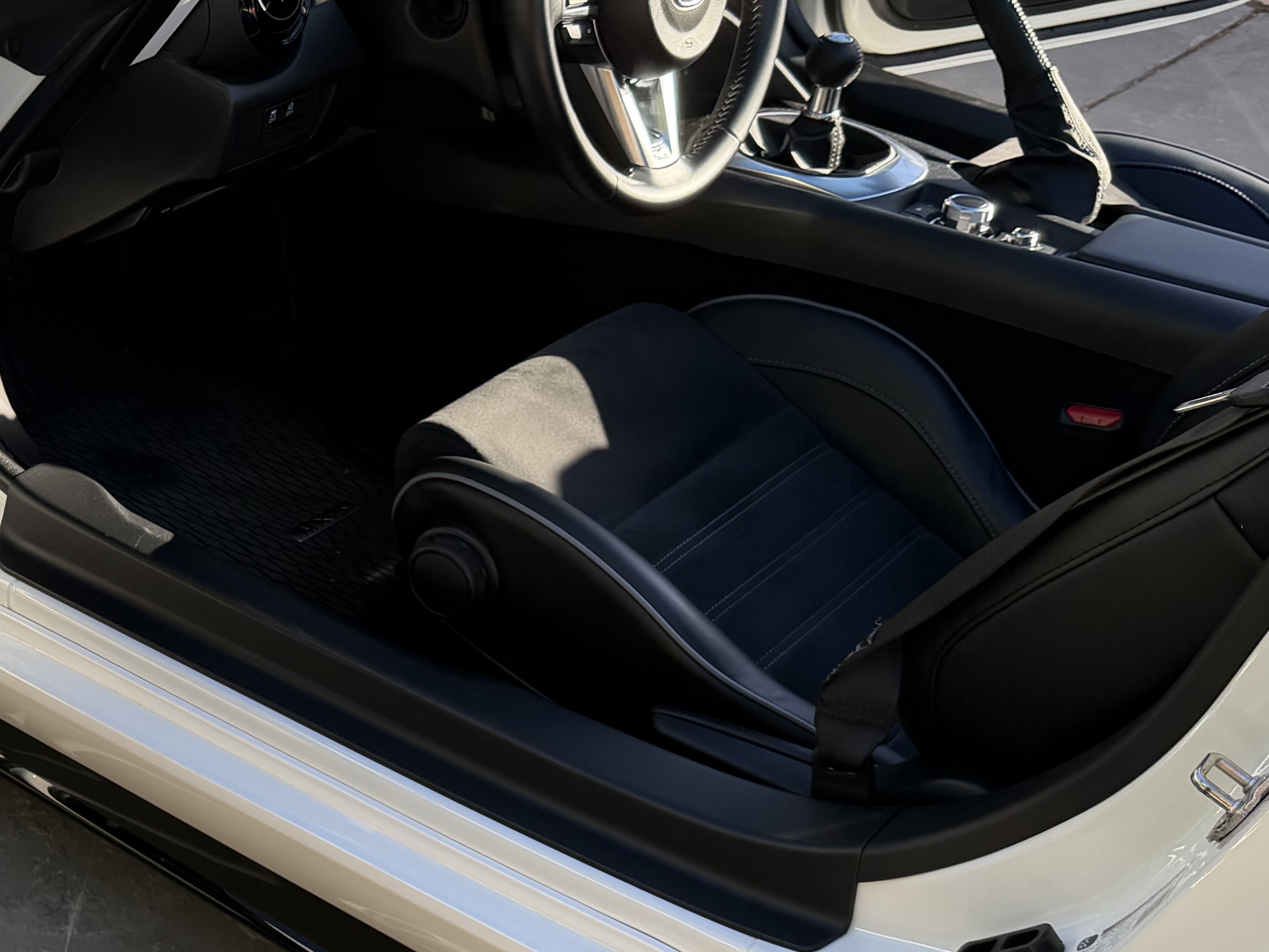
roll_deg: +2.0
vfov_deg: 25.0
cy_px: 667
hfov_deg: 31.3
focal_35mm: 58
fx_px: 2126
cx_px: 72
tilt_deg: -34.8
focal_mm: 6.76
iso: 100
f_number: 1.78
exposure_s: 1/1271
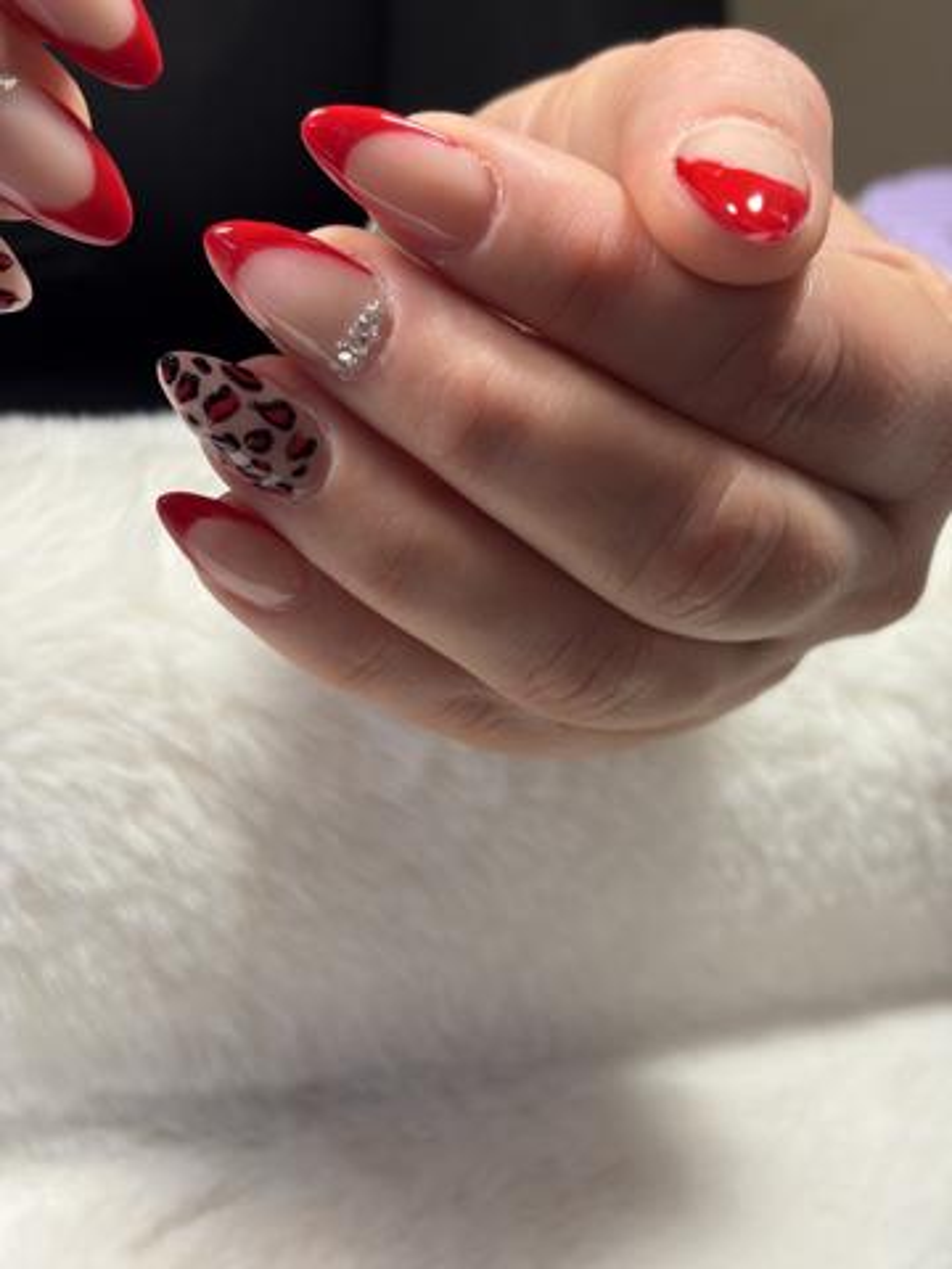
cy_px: 634
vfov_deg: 36.8
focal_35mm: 52
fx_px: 1907
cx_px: 476
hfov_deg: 28.0
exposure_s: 1/50
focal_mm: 5.96
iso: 50
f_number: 1.6
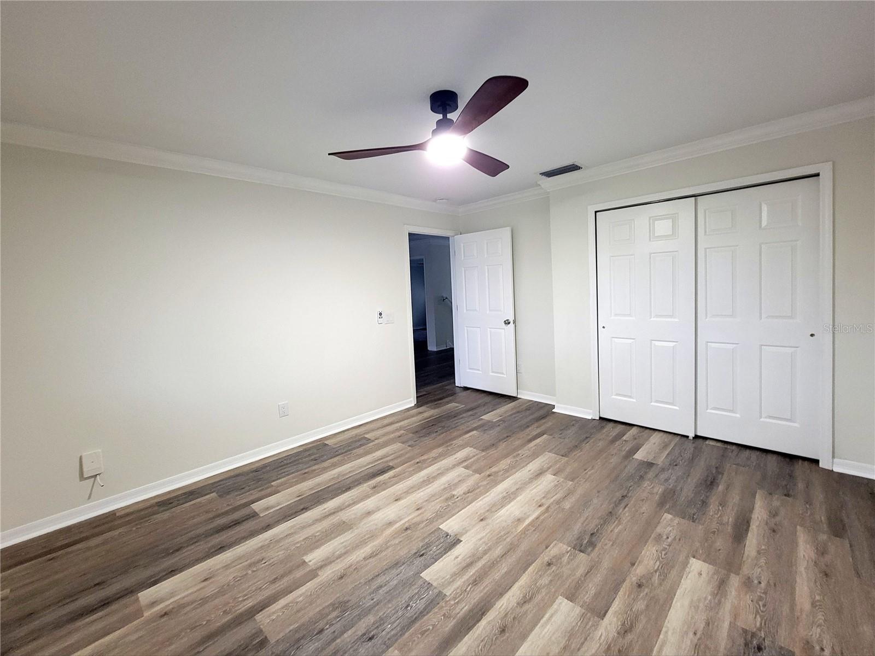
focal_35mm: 13
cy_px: 328
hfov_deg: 106.2
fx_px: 329
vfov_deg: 89.9
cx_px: 438
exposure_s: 1/30
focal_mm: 2.2
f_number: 2.2
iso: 400
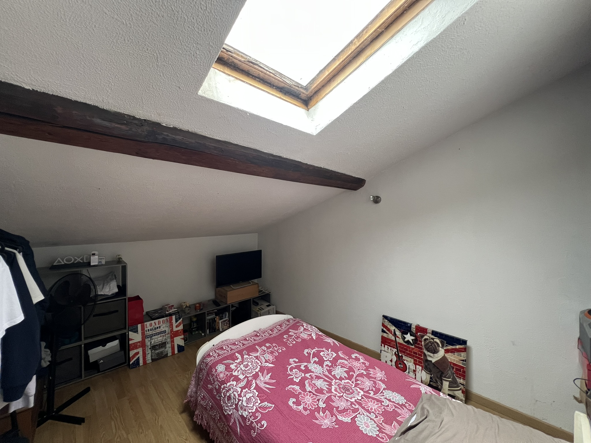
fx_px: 222
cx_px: 296
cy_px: 222
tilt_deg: -0.4
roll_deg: -0.6
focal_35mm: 13
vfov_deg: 89.9
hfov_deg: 106.2
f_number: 1.8
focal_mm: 1.57
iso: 250
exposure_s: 1/88
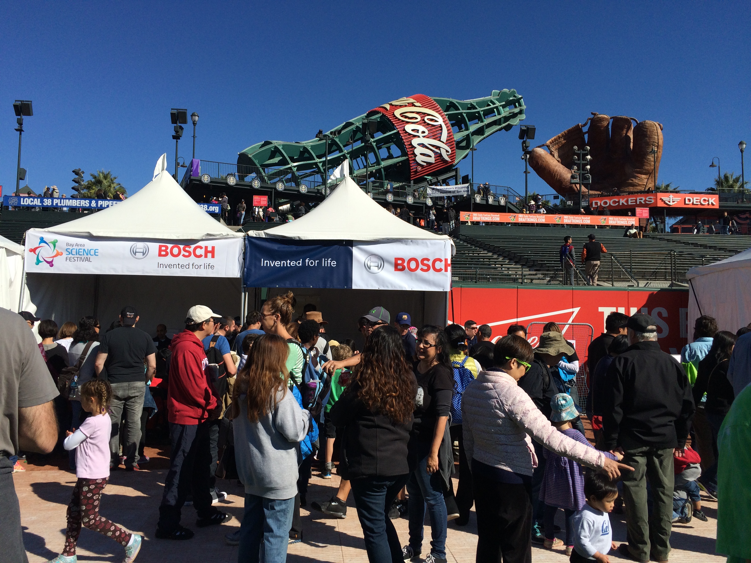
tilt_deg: +3.6
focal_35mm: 29
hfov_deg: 61.7
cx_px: 376
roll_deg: -0.9
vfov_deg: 48.2
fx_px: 629
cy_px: 282
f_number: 2.2
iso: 32
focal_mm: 4.15
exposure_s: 1/4115
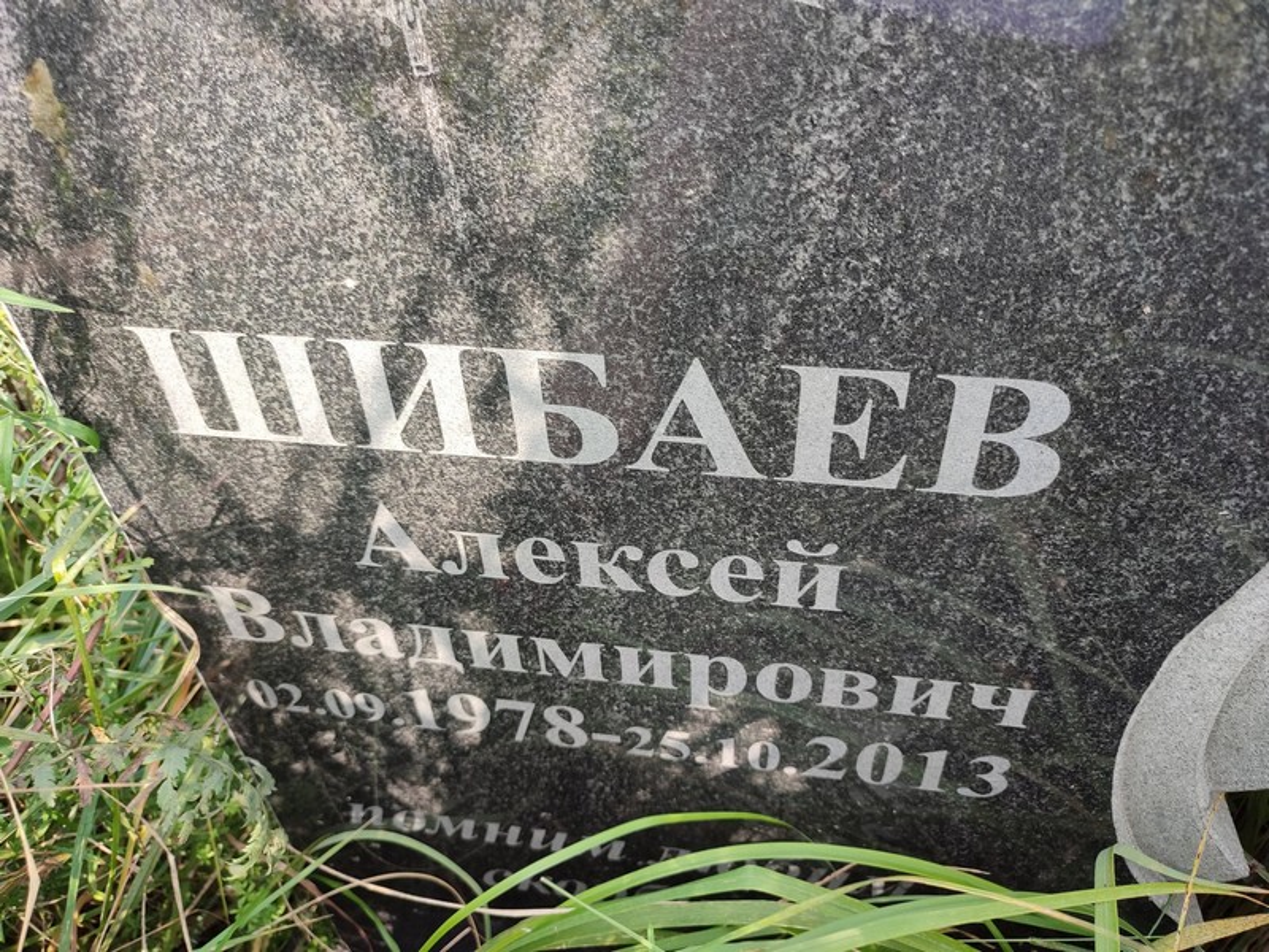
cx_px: 634
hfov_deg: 69.4
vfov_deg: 54.9
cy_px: 476
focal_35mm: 25
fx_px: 916
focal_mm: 6.04
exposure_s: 1/100
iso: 78
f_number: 1.9
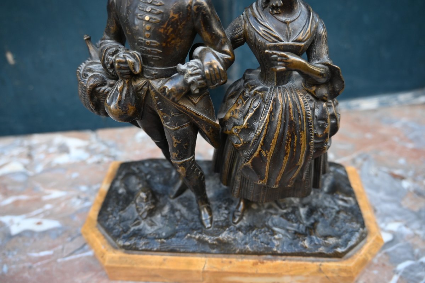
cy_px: 142
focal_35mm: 29
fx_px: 345
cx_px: 212
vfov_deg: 44.6
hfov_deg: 63.2
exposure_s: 1/160
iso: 400
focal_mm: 19.5
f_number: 3.5
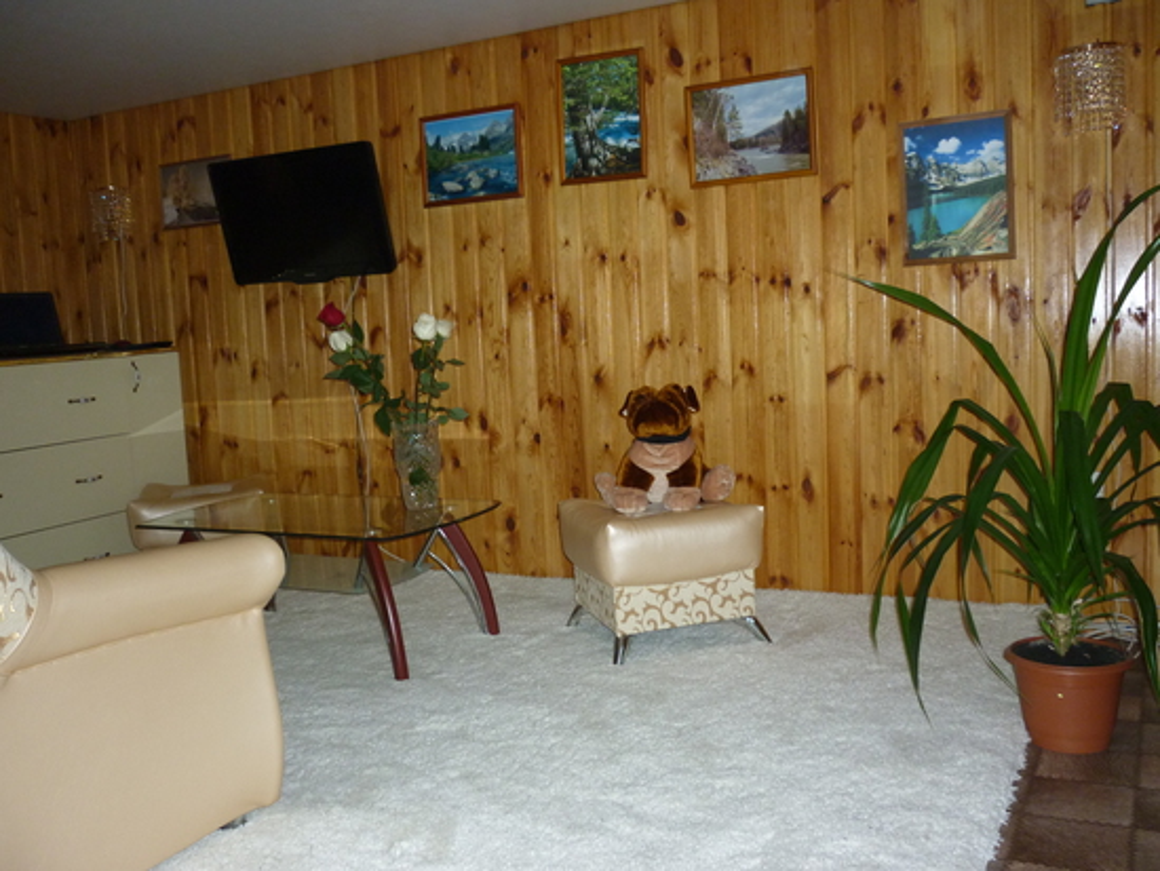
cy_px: 436
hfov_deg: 55.3
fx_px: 1106
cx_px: 580
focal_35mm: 33
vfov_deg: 43.0
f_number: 2.8
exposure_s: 1/30
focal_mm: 5.5
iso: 200
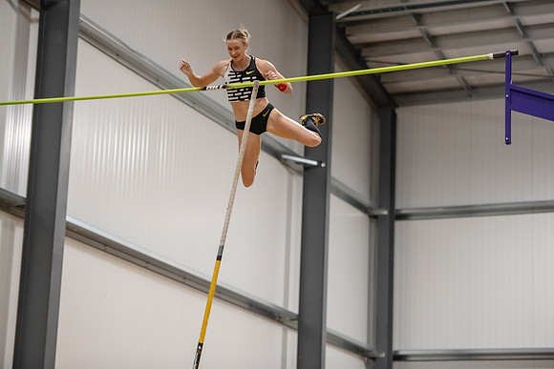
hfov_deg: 18.6
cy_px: 184
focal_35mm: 110
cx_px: 277
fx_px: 1693
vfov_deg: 12.5
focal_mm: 110
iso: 6400
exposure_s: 1/800
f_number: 2.8
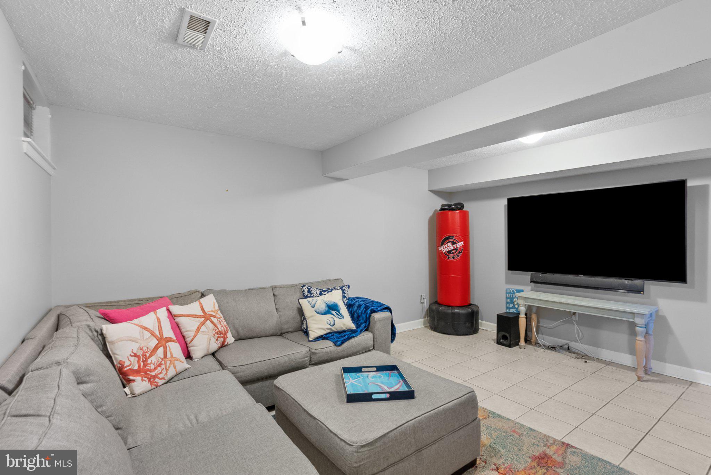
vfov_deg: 73.8
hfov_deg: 96.7
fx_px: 316
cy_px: 238
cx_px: 356
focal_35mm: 16
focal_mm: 16
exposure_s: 1/1.25
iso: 800
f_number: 8
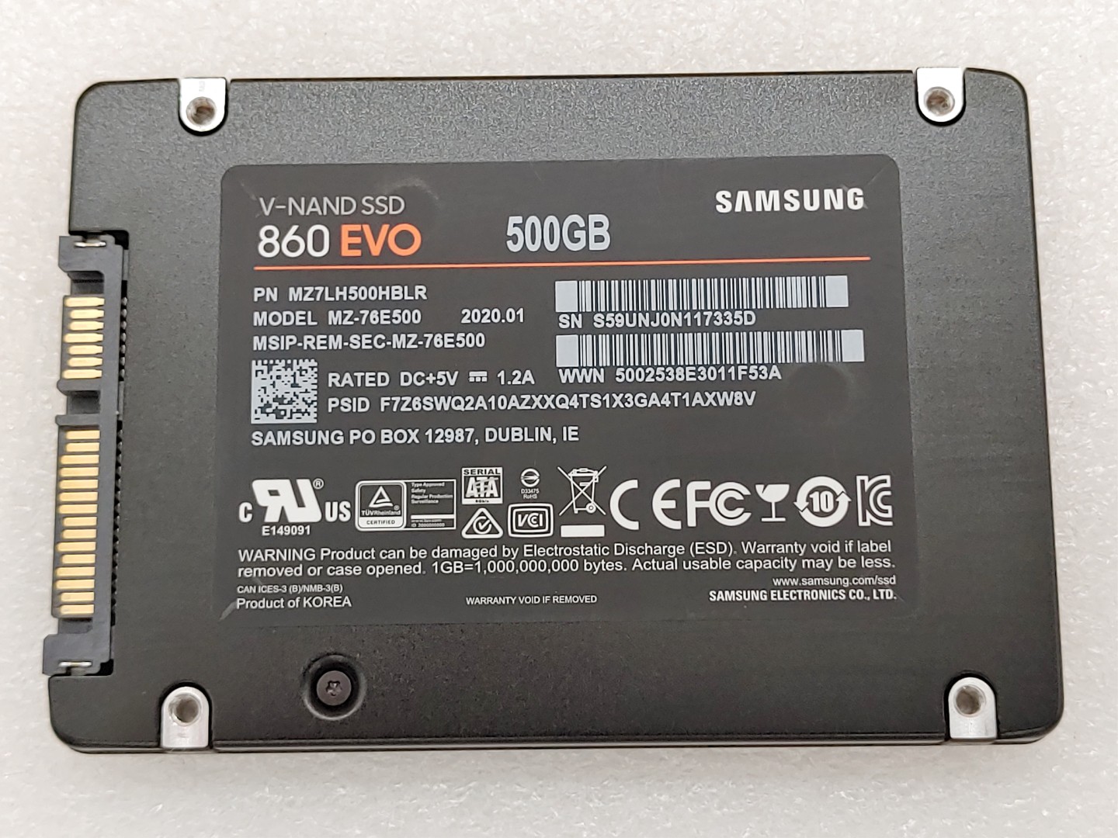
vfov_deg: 24.8
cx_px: 559
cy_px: 419
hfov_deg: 32.7
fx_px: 1906
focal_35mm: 59
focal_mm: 4.36
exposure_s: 1/120
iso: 50
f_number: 1.8
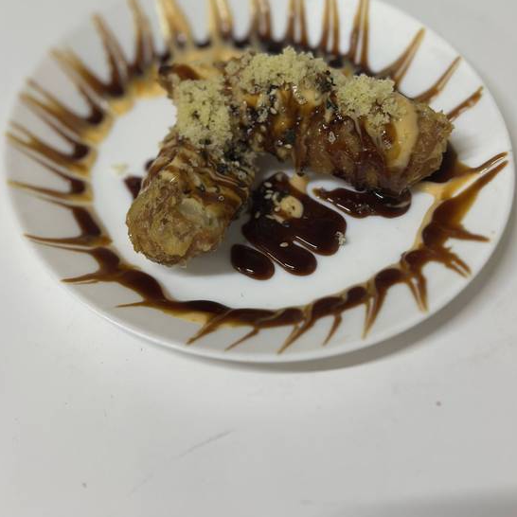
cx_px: 258
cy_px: 180
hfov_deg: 30.0
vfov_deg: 29.9
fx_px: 963
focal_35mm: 57
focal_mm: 6.86
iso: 250
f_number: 1.78
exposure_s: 1/60
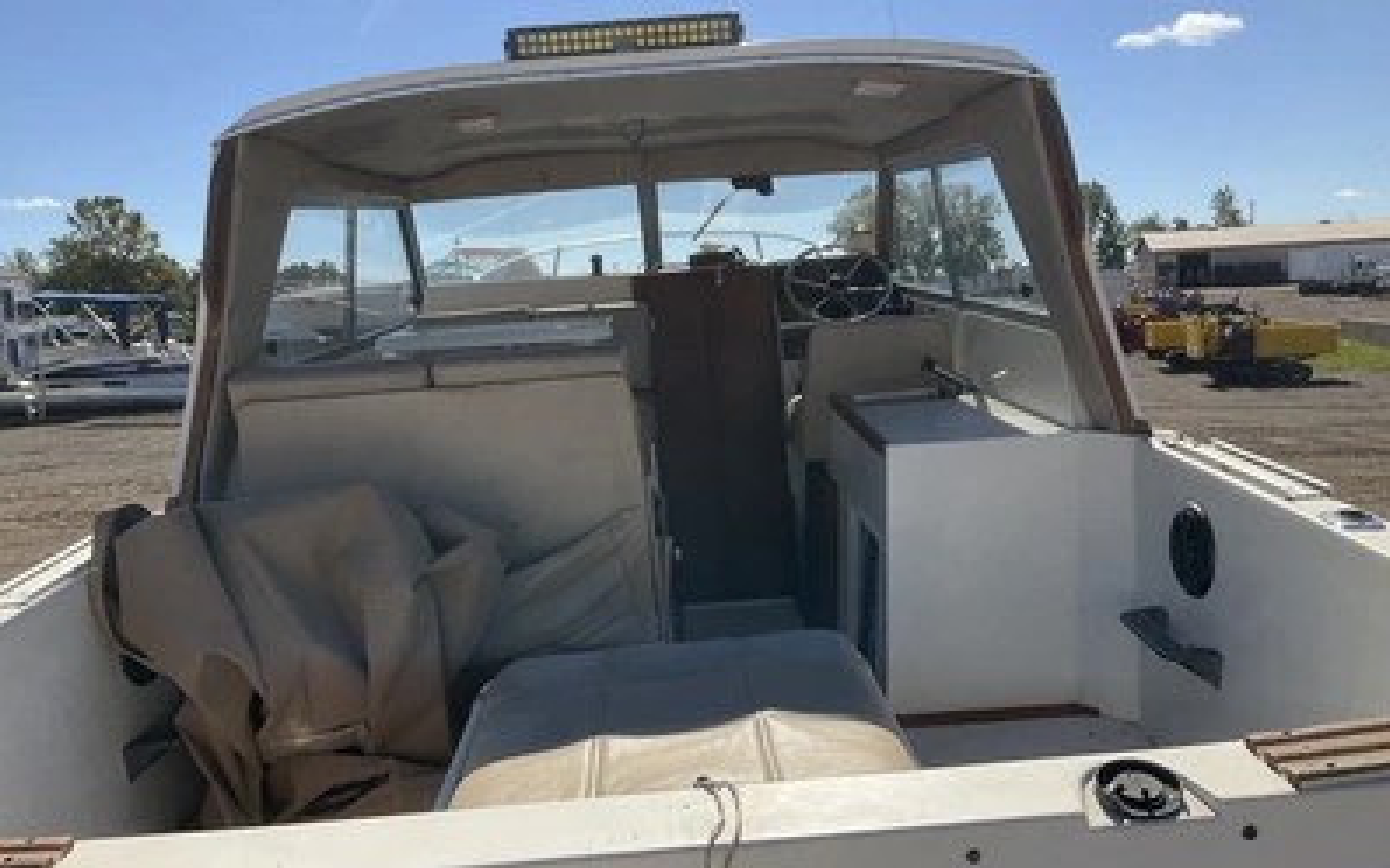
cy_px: 413
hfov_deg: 61.2
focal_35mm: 31
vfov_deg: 40.6
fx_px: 1174
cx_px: 697
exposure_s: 1/2427
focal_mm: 3
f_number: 1.8
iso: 25
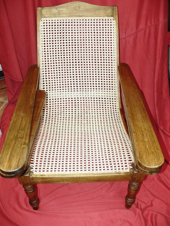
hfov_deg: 40.7
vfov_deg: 52.6
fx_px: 229
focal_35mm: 35
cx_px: 85
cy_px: 113
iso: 100
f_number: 2.8
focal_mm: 7.4
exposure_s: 1/30
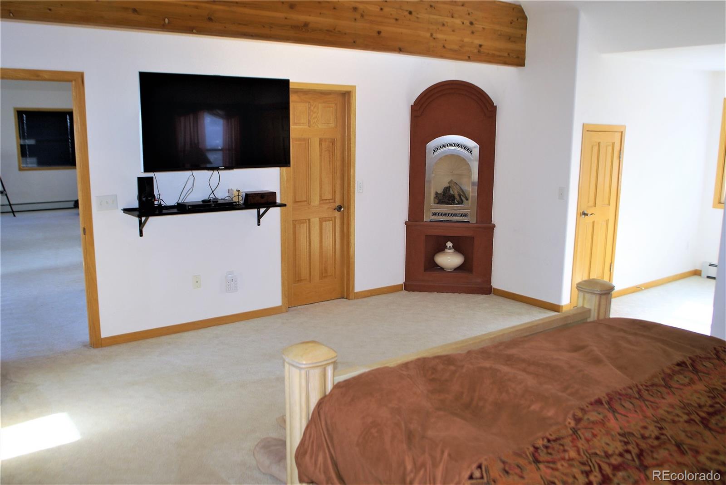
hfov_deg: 61.9
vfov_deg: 43.7
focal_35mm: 30
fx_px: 606
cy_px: 242
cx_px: 363
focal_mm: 20
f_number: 2.8
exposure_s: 1/125
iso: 100
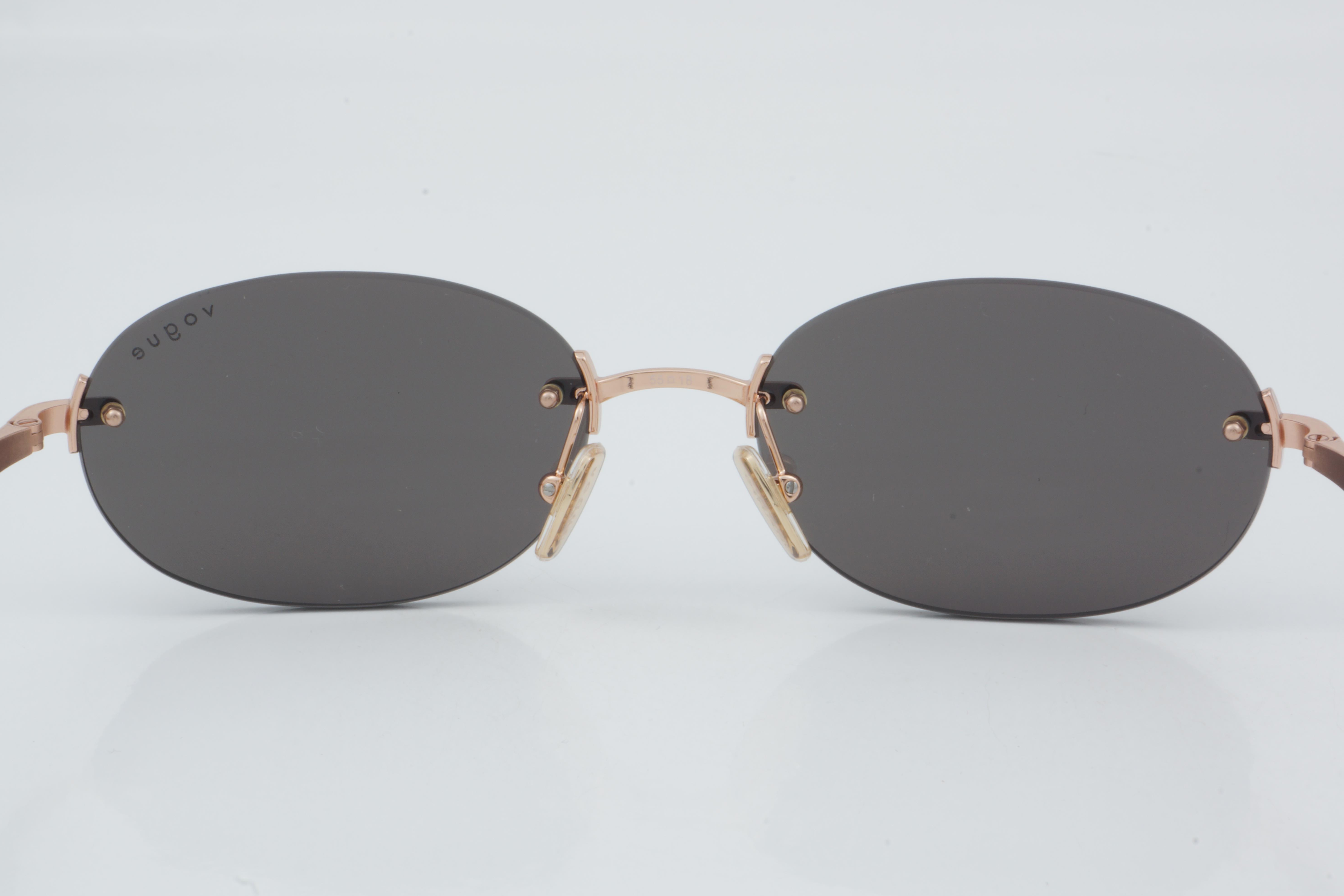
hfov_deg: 24.3
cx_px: 675
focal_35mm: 84
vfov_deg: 16.4
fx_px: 3117
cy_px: 447
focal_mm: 55
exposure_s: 1/3
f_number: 32
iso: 100
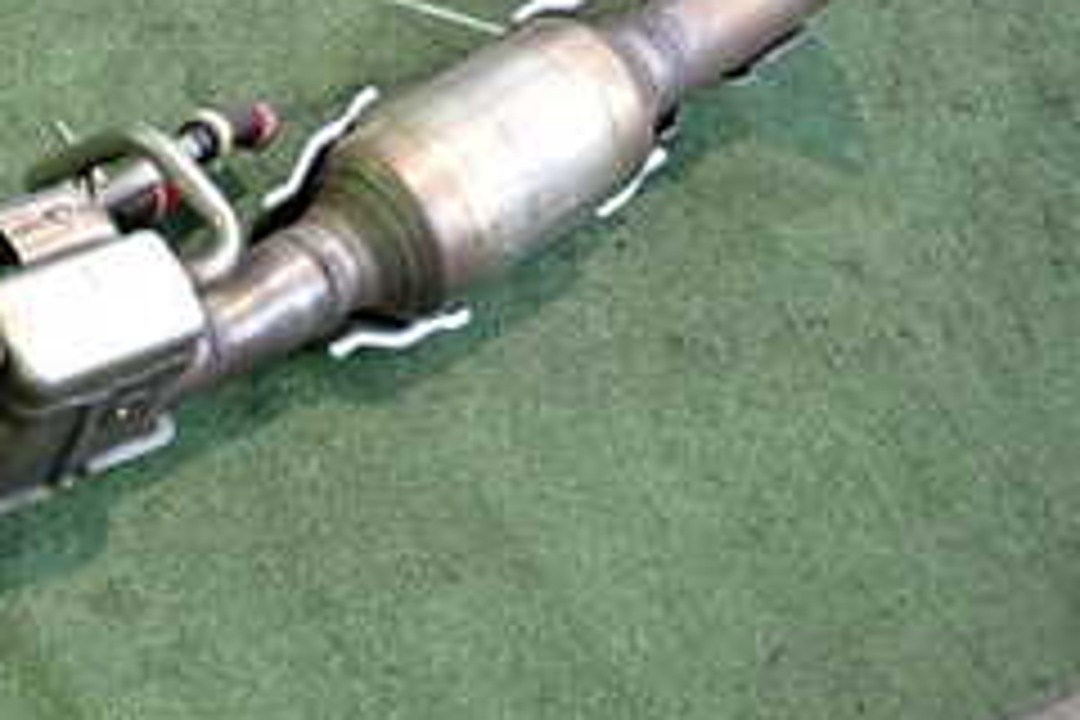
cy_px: 558
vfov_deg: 20.7
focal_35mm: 65
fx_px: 1950
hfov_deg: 28.0
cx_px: -126
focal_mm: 4.5
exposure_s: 1/80
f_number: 2
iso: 640
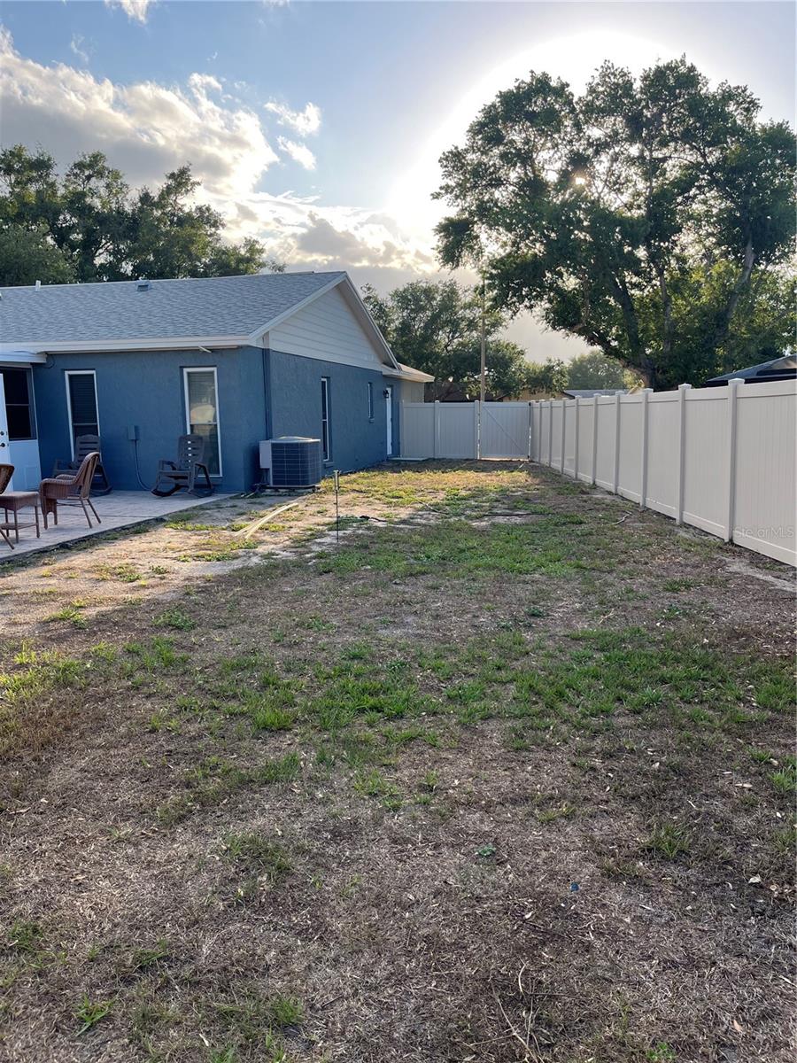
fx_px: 798
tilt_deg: -9.7
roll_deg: +0.6
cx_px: 398
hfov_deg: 53.1
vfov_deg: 67.3
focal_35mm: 26
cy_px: 532
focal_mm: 5.1
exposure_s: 1/1086
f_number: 1.6
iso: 50
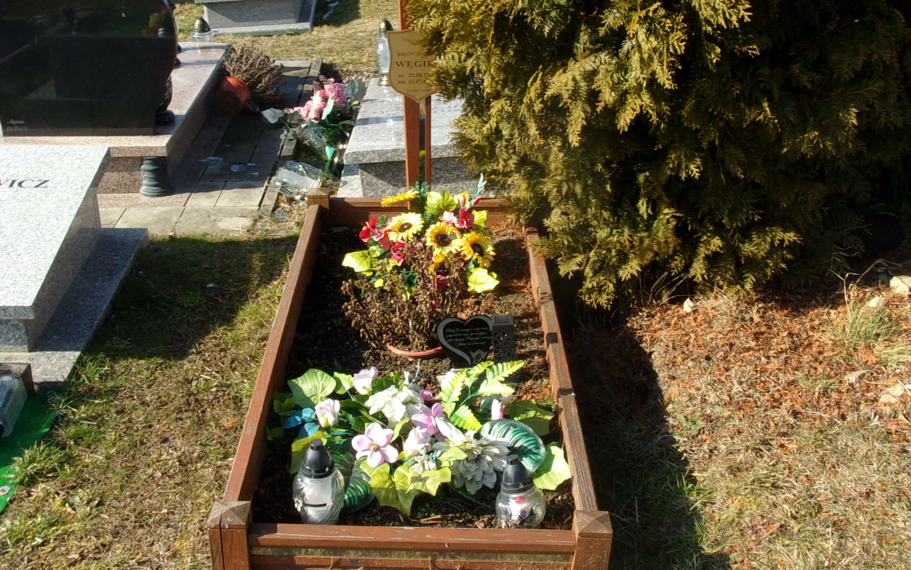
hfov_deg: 46.2
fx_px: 1068
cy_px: 238
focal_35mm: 43
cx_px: 462
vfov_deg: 29.8
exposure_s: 1/50
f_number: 10.8
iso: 80
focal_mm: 5.1
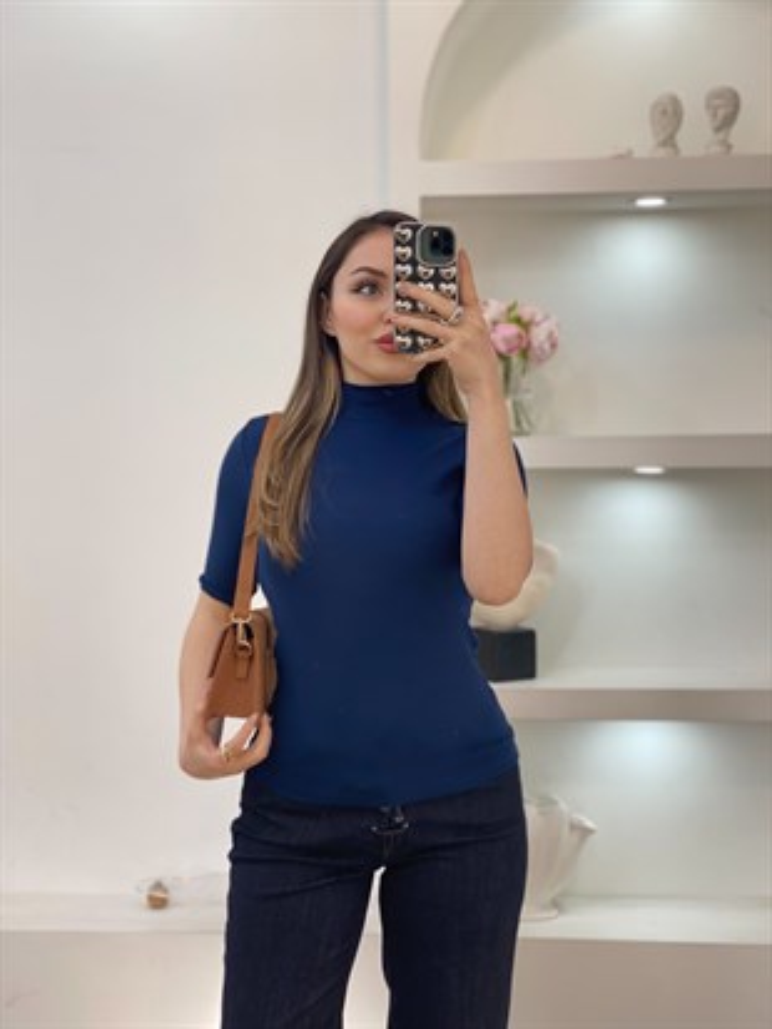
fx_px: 1545
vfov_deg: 36.8
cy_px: 514
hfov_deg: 28.0
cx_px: 386
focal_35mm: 52
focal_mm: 6
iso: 50
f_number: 2
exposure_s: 1/100
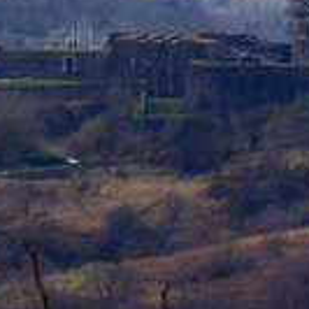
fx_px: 11402
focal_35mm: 1129
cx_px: 606
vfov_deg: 1.6
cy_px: 6
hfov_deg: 1.6
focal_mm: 47.3
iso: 100
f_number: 5.8
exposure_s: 1/160
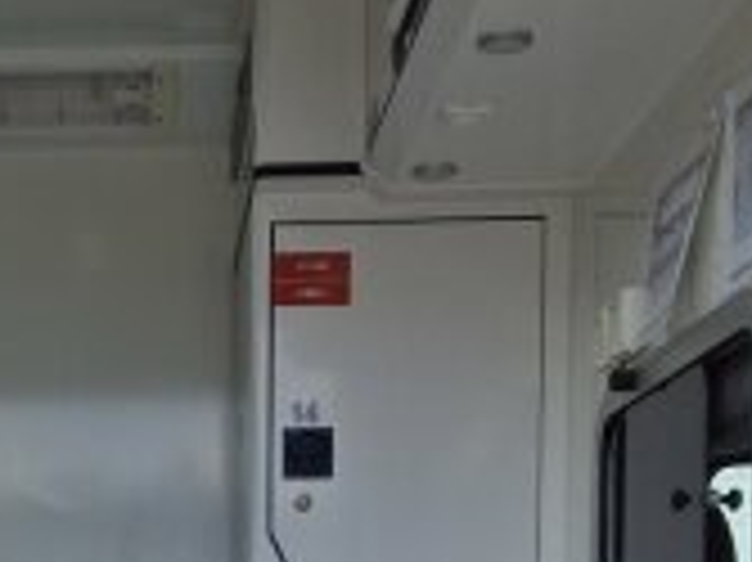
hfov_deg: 21.6
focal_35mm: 88
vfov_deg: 15.6
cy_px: 809
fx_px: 1910
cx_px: 18
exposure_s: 1/4425
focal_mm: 5.4
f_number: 1.8
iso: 50
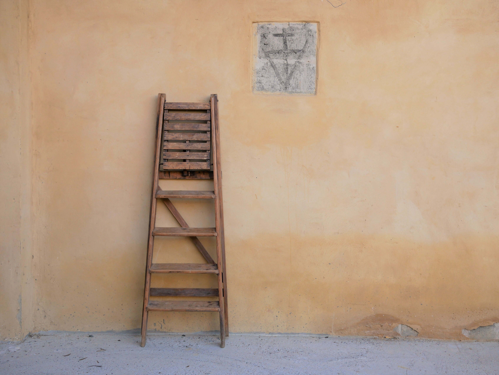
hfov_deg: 46.8
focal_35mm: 40
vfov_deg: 36.0
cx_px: 250
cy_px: 188
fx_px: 577
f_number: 3.2
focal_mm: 20
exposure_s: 1/400
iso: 200
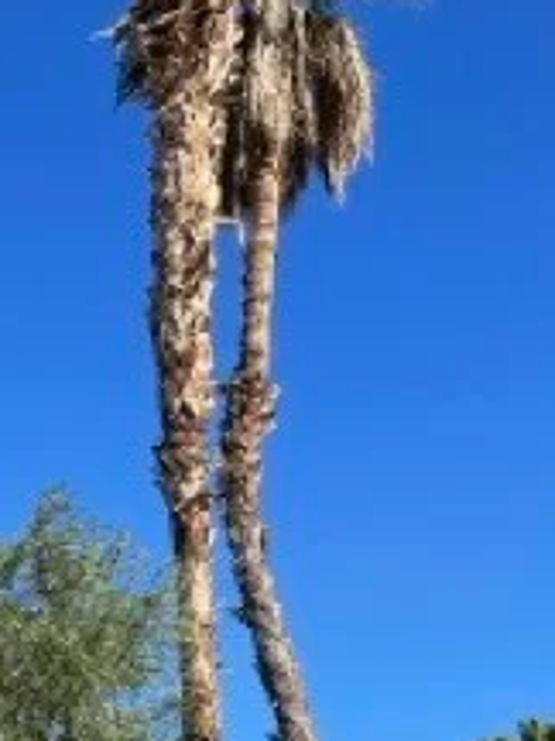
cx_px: -175
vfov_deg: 22.2
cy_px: 1012
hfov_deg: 17.8
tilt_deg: +3.7
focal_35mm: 77
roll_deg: +3.4
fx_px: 1646
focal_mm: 4.2
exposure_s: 1/2817
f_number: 1.6
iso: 32
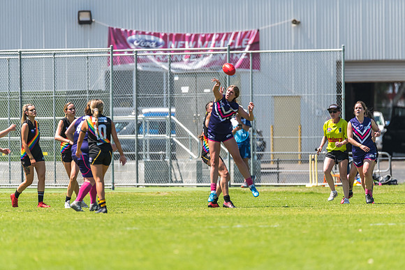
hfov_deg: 3.4
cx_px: 202
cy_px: 135
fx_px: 6751
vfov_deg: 2.3
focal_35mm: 600
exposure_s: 1/2500
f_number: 6.3
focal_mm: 600
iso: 800
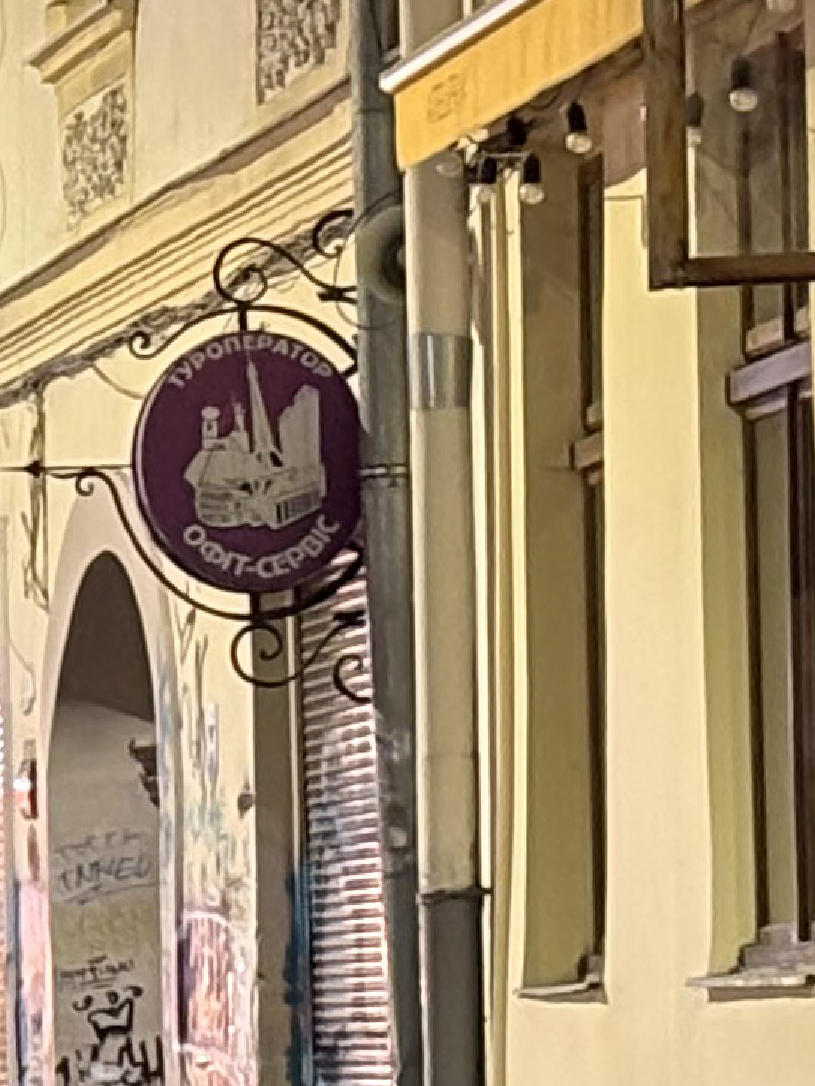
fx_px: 9007
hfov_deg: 4.9
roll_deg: +0.8
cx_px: -1652
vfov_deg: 6.9
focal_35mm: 287
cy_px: 870
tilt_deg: +1.7
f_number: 1.6
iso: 400
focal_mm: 5.96
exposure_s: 1/25
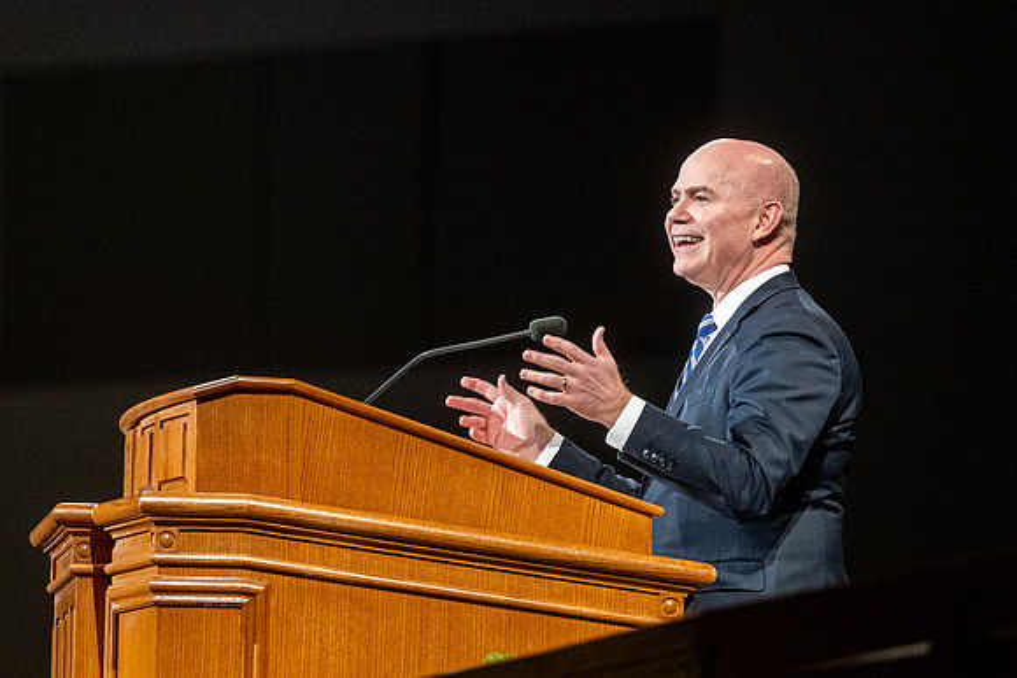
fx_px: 11493
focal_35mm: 407
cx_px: 304
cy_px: 180
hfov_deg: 5.1
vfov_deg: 3.4
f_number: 2.8
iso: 1250
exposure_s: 1/200
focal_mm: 200
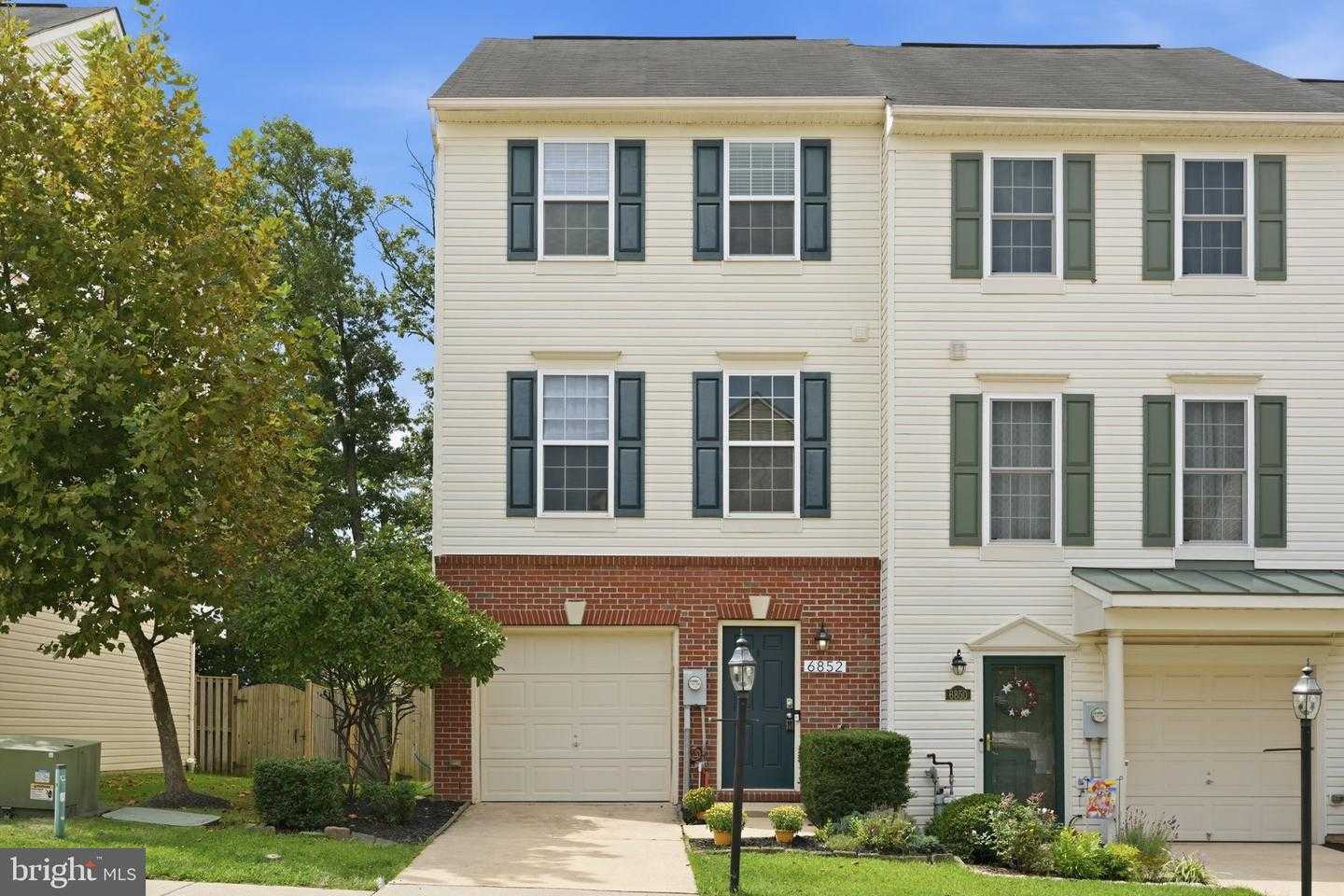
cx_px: 672
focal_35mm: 35
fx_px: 1307
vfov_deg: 37.9
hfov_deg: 54.4
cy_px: 448
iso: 200
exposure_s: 1/640
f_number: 8
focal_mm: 35
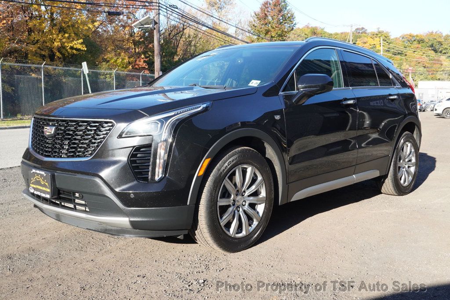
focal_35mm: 38
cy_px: 150
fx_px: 468
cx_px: 225
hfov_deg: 51.3
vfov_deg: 35.4
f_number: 9
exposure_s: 1/250
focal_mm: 25
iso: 640
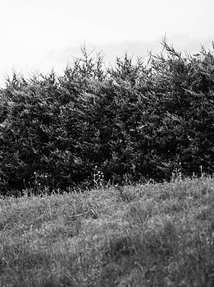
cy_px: 151
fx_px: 1123
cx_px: -20
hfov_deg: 10.7
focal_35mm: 136
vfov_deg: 14.5
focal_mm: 85
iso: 400
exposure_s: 1/5000
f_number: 2.8
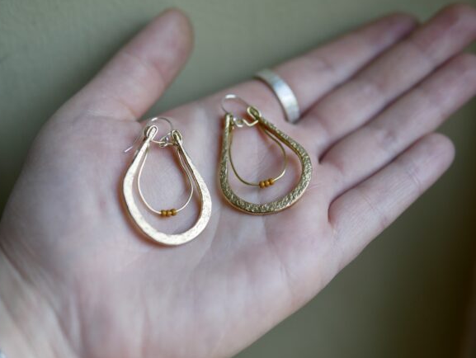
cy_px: 177
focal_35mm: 52
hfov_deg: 36.8
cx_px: 235
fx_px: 716
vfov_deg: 28.1
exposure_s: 1/200
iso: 200
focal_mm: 25
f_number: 2
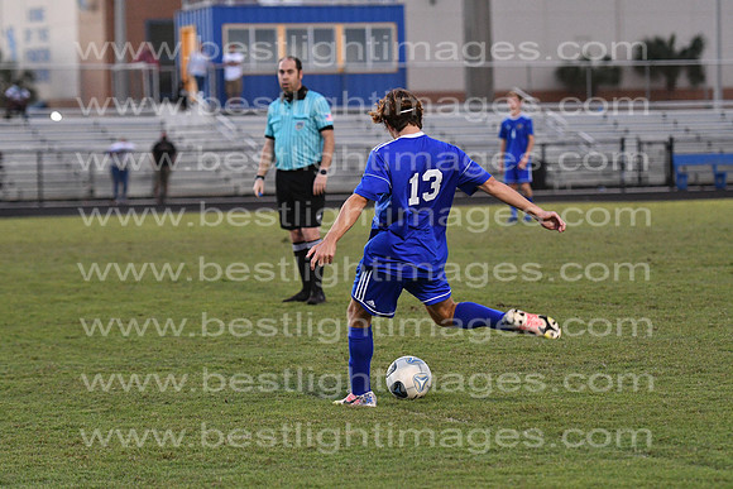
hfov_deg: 12.4
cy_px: 244
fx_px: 3360
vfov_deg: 8.3
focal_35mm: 165
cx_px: 366
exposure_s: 1/800
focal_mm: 110
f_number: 3.2
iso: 3200
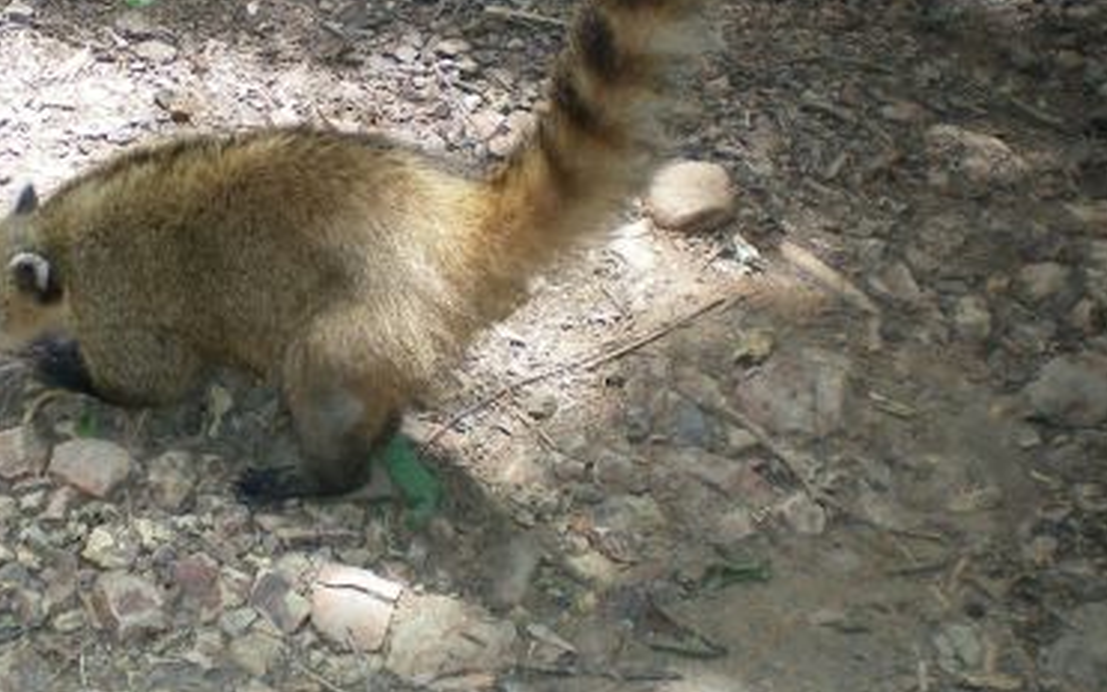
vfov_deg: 18.3
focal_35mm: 71
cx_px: 291
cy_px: 212
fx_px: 2142
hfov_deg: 28.6
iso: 64
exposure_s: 1/200
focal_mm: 6.3
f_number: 3.1
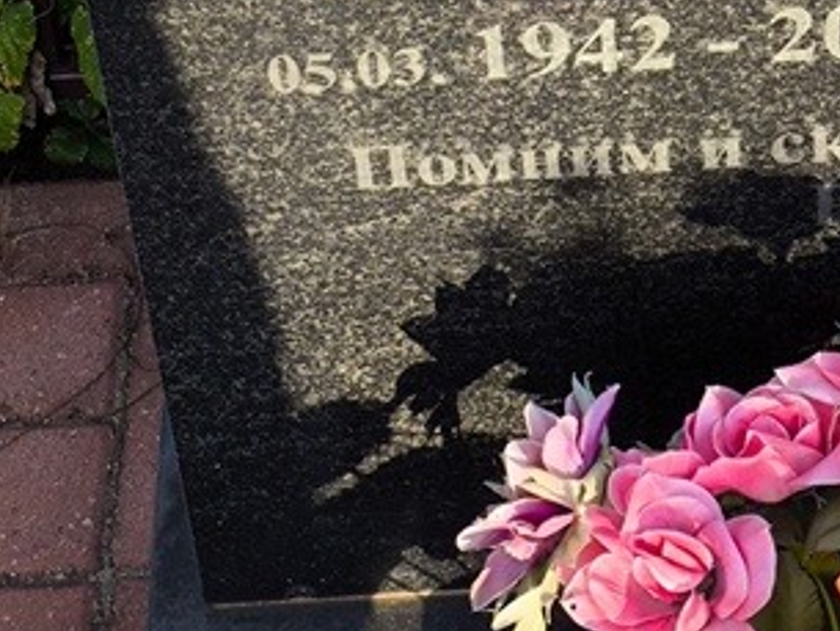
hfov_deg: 15.0
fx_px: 3180
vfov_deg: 11.1
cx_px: 607
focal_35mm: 131
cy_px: -132
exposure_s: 1/579
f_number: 1.7
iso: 50
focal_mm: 4.71
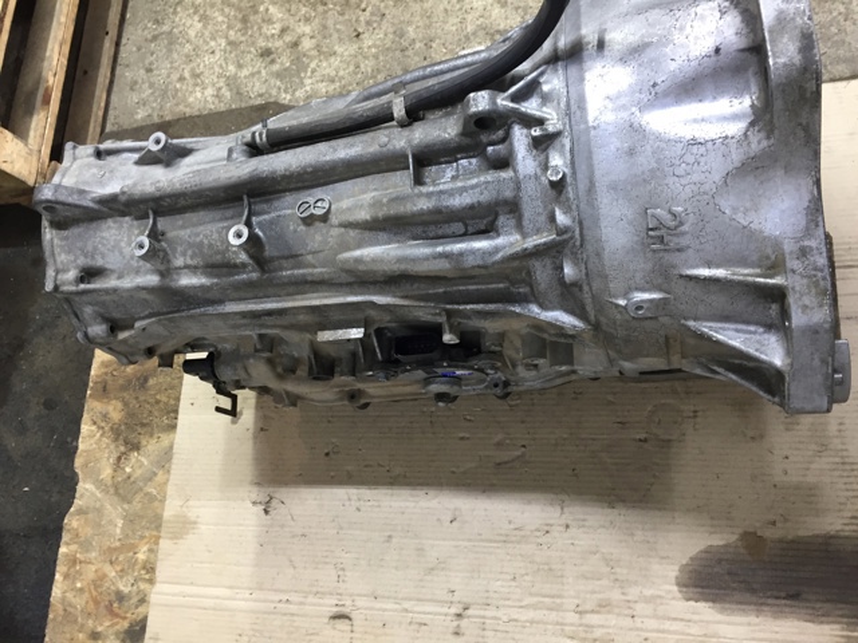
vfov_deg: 48.2
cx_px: 429
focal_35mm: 29
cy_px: 322
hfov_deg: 61.7
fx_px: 719
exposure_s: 1/33
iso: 125
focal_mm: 4.15
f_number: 2.2
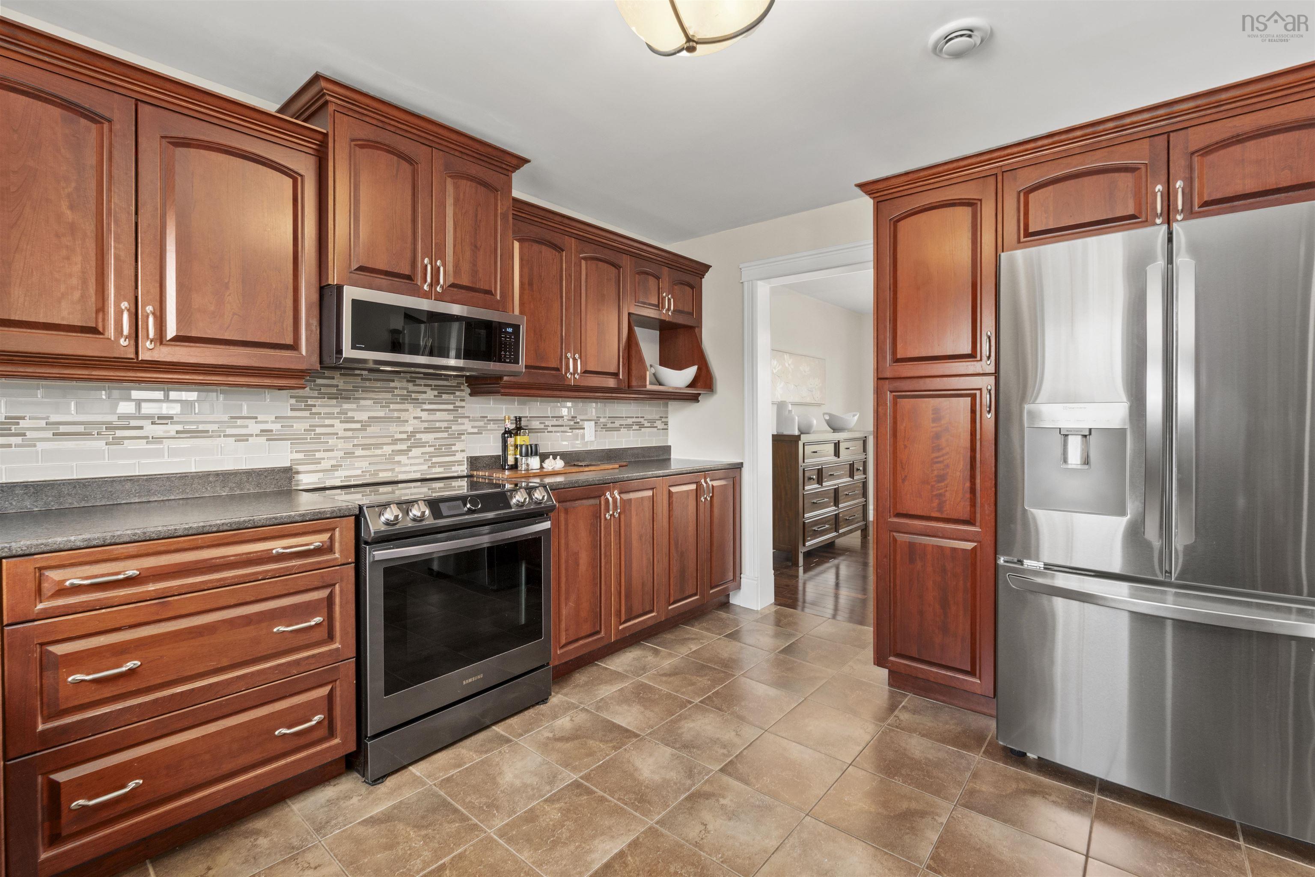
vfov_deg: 77.3
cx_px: 658
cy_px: 438
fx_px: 548
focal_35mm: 15
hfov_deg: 100.4
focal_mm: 10
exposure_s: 1/1.67
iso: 400
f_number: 10
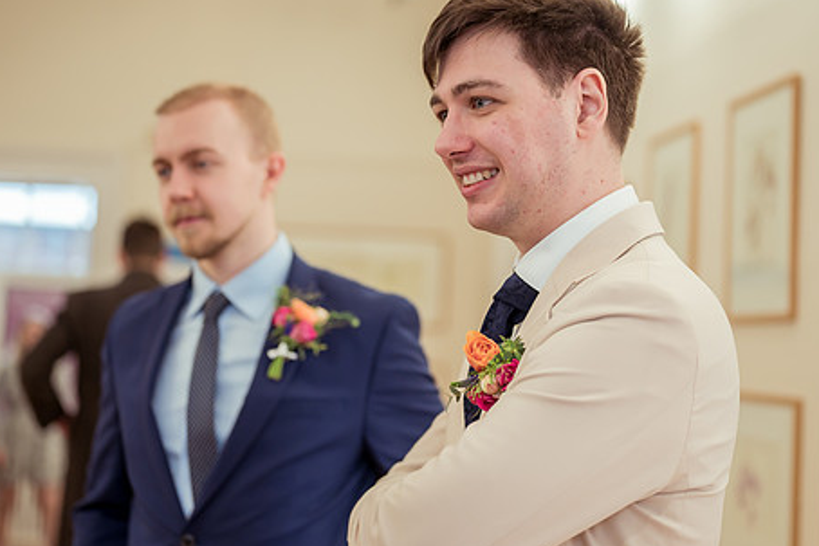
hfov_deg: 31.4
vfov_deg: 21.2
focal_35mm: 64
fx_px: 1456
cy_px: 241
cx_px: 397
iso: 1000
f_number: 2
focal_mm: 50
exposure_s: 1/500
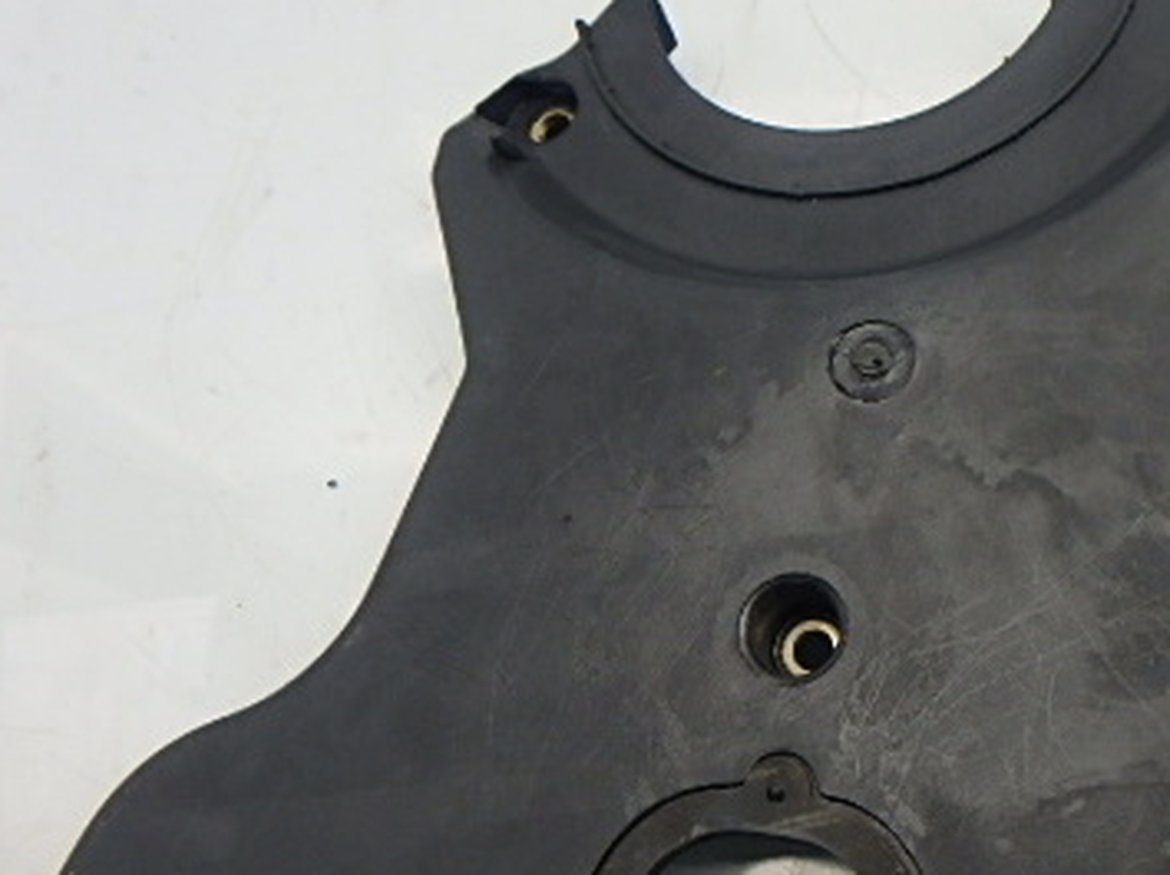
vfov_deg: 37.2
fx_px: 1284
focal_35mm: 38
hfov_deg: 46.7
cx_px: 916
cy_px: 594
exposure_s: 1/50
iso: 200
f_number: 3.5
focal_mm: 3.7
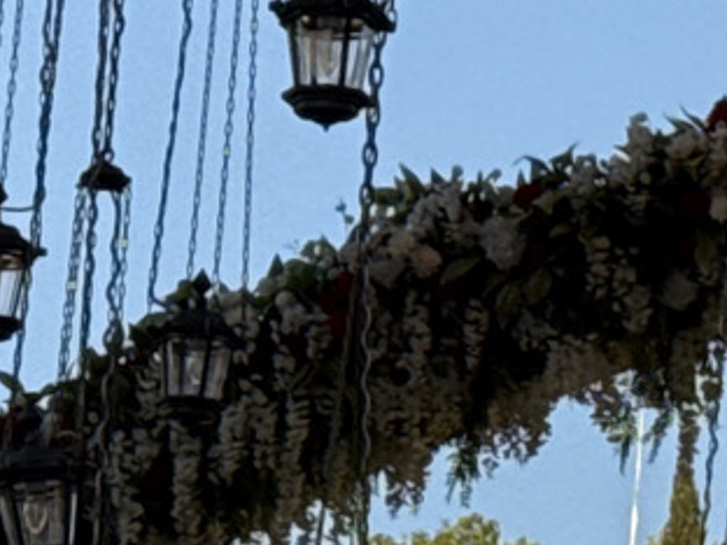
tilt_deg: +16.4
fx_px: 6469
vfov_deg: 4.8
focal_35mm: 308
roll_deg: -1.4
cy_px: -19
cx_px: 1564
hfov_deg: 6.2
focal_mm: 6.76
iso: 64
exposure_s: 1/2762
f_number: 1.78
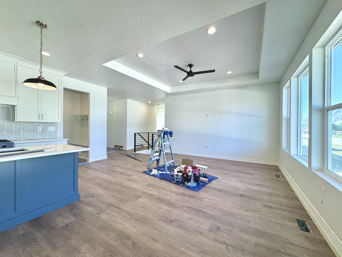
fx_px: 138
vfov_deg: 85.7
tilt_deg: -1.4
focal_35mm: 14
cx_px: 171
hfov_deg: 102.1
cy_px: 128
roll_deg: -0.8
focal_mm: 2.22
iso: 64
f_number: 2.2
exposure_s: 1/120
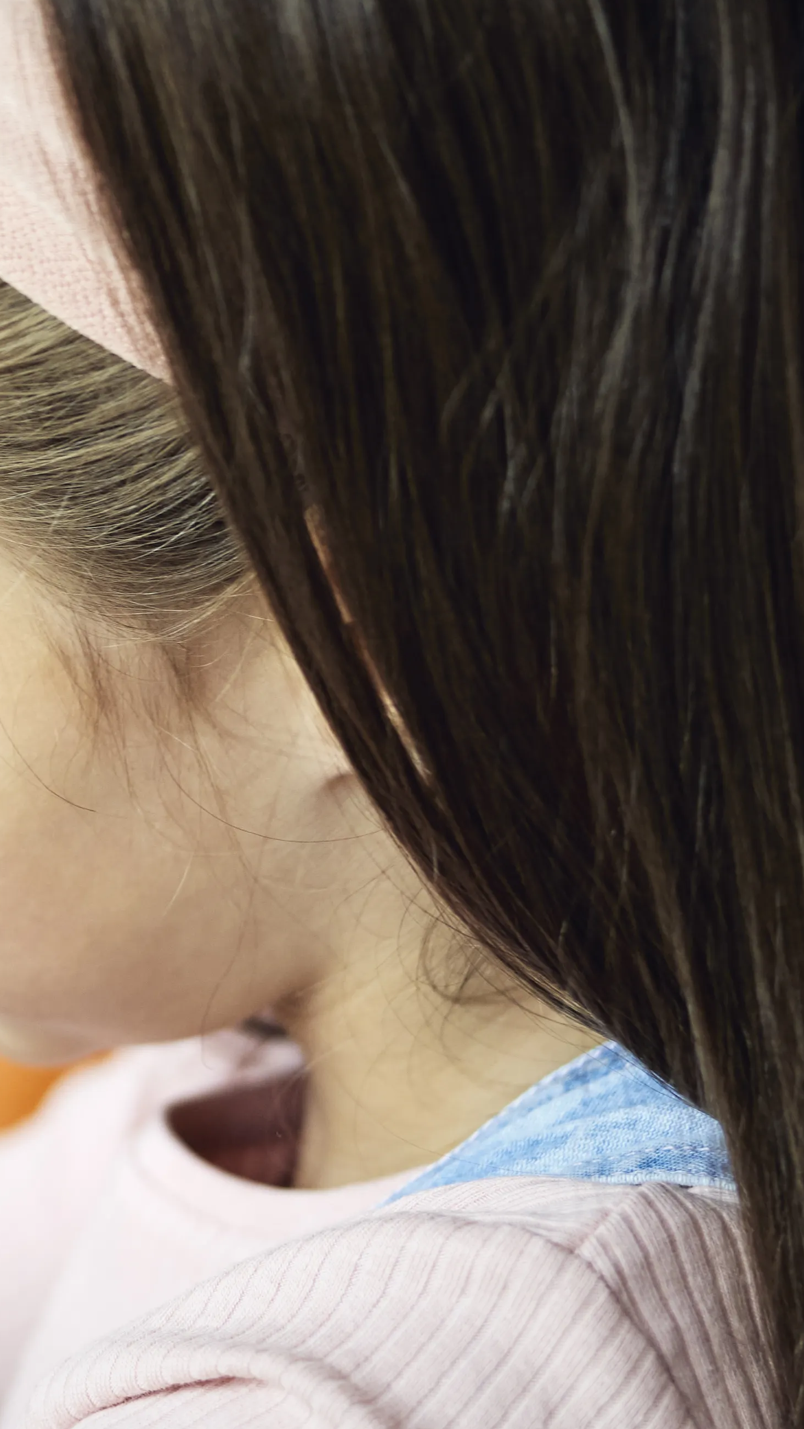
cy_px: 617
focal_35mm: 191
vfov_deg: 11.3
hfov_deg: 6.2
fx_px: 7238
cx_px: -833
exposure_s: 1/125
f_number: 1.8
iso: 250
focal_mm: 50
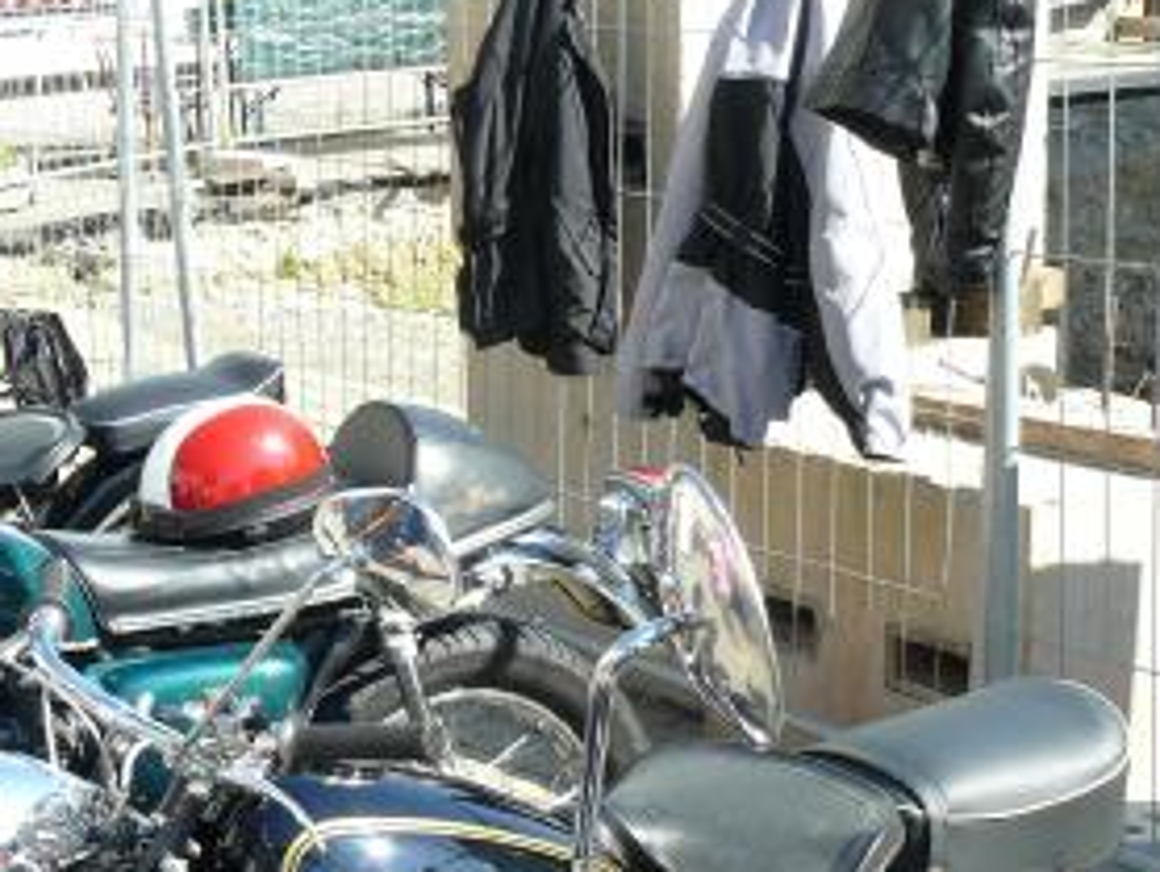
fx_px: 2951
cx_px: 75
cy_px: 670
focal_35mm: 88
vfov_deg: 16.7
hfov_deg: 21.6
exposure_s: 1/250
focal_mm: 7.4
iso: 100
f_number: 4.5
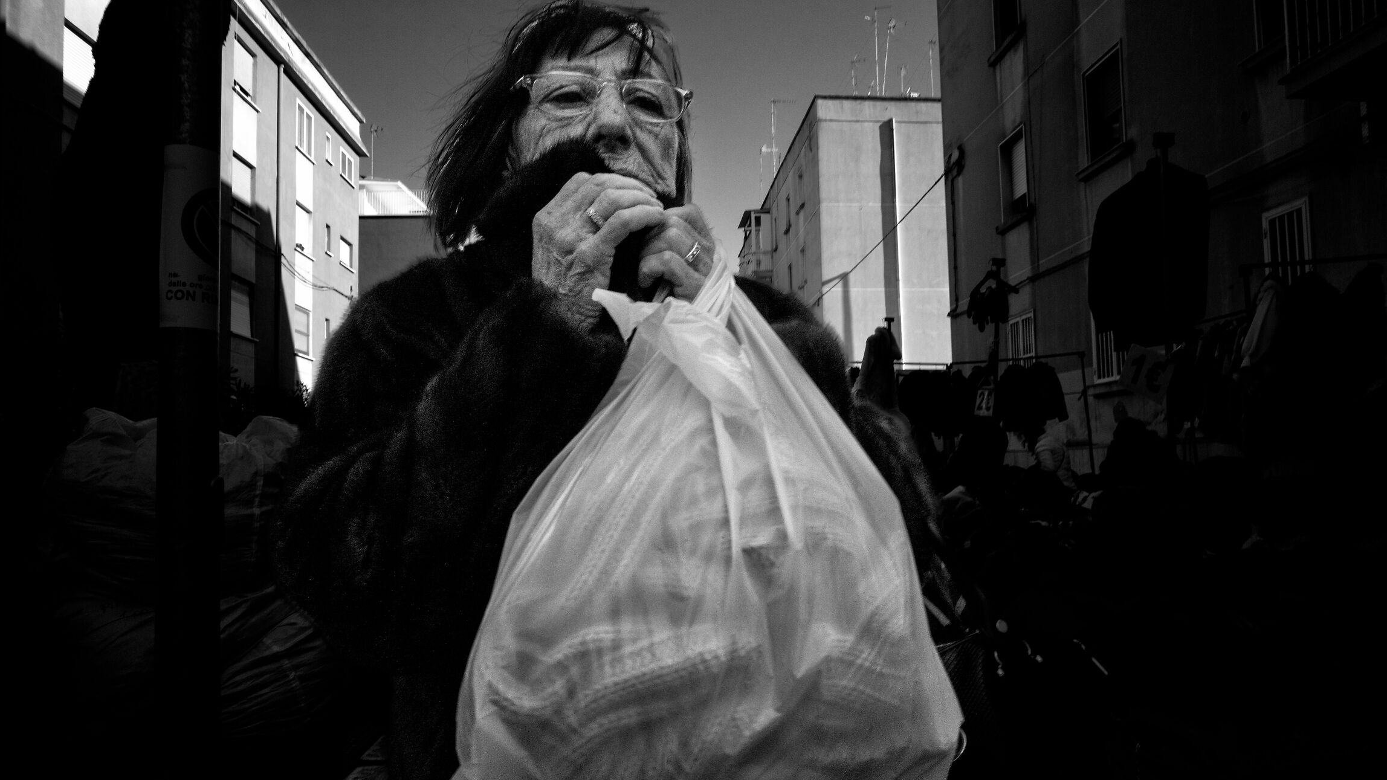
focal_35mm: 23
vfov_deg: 49.5
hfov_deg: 78.7
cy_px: 417
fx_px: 846
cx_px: 691
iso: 320
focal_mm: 13.8
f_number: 9
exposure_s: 1/800
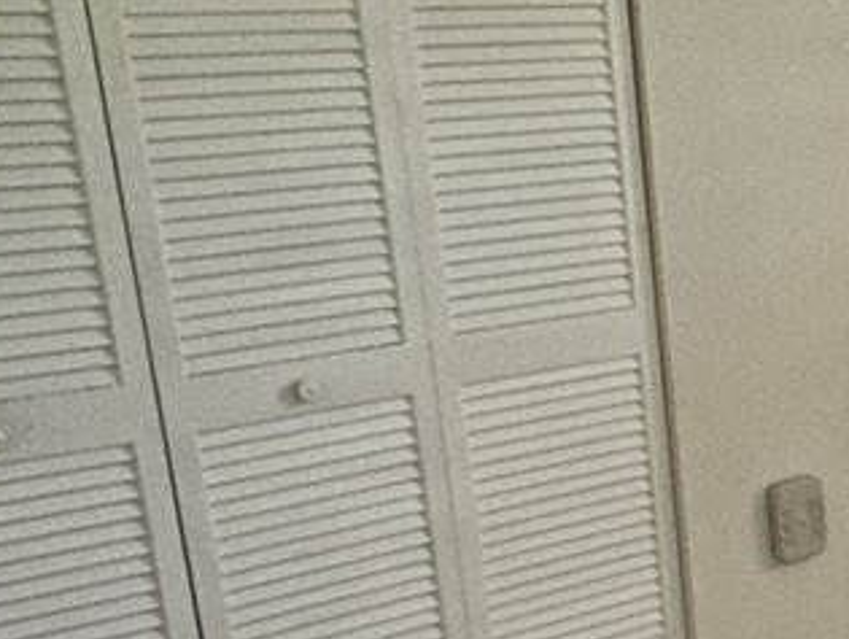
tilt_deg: -16.9
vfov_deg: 20.5
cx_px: 1216
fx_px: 1743
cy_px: 512
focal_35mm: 71
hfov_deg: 23.0
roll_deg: -0.4
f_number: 2.2
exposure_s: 1/60
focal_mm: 2.22
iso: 1250
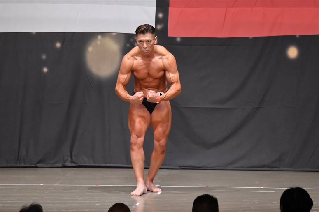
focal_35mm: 225
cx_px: 160
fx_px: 1993
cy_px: 106
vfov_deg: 6.1
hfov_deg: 9.2
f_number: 5.6
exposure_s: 1/400
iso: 6400
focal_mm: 150
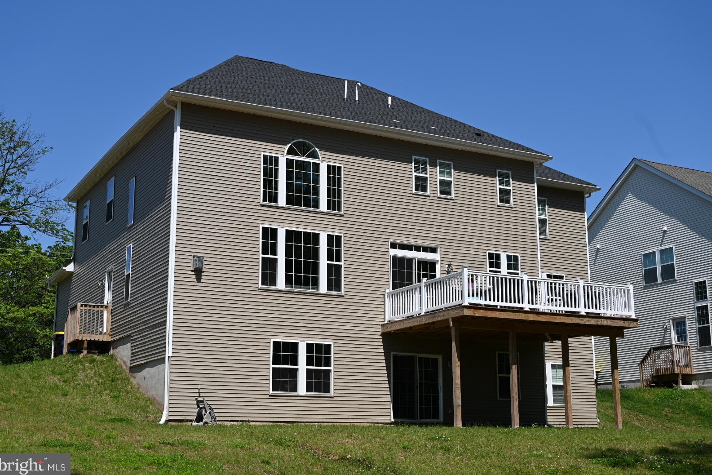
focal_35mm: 46
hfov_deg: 42.7
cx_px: 356
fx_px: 910
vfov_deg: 29.3
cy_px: 236
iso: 100
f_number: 6.3
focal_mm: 45
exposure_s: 1/640
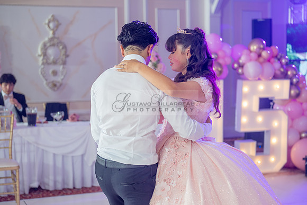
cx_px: 154
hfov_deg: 28.8
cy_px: 102
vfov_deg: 19.5
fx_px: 597
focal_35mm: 70
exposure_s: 1/100
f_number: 2.8
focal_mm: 70
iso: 400
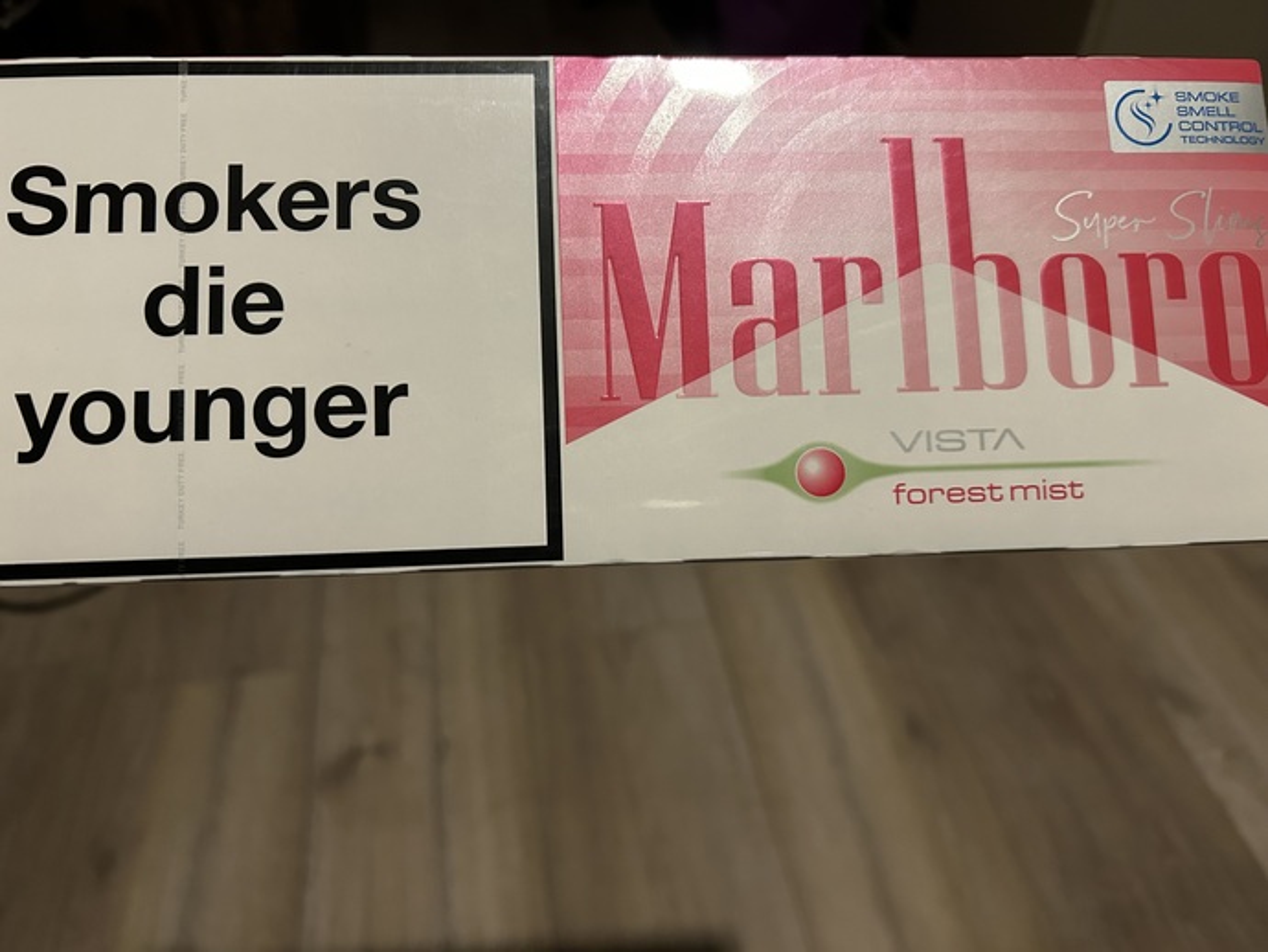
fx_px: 953
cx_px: 634
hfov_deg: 67.3
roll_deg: -1.1
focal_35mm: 26
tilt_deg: -42.5
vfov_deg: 53.1
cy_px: 476
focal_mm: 5.7
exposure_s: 1/50
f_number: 1.5
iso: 320
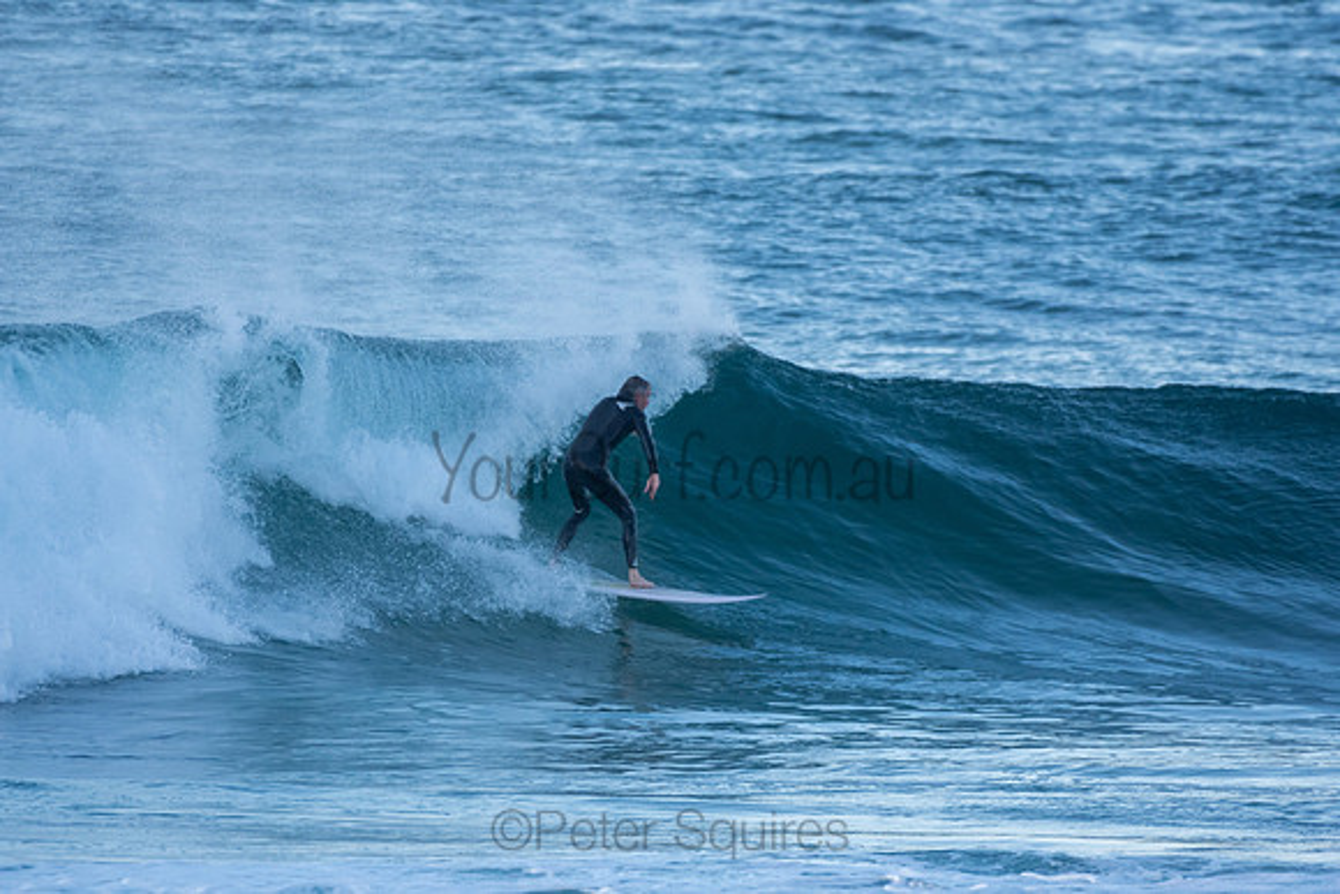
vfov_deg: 1.8
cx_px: 670
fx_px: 27922
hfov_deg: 2.7
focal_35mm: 750
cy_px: 447
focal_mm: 500
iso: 1100
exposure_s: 1/1600
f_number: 5.6
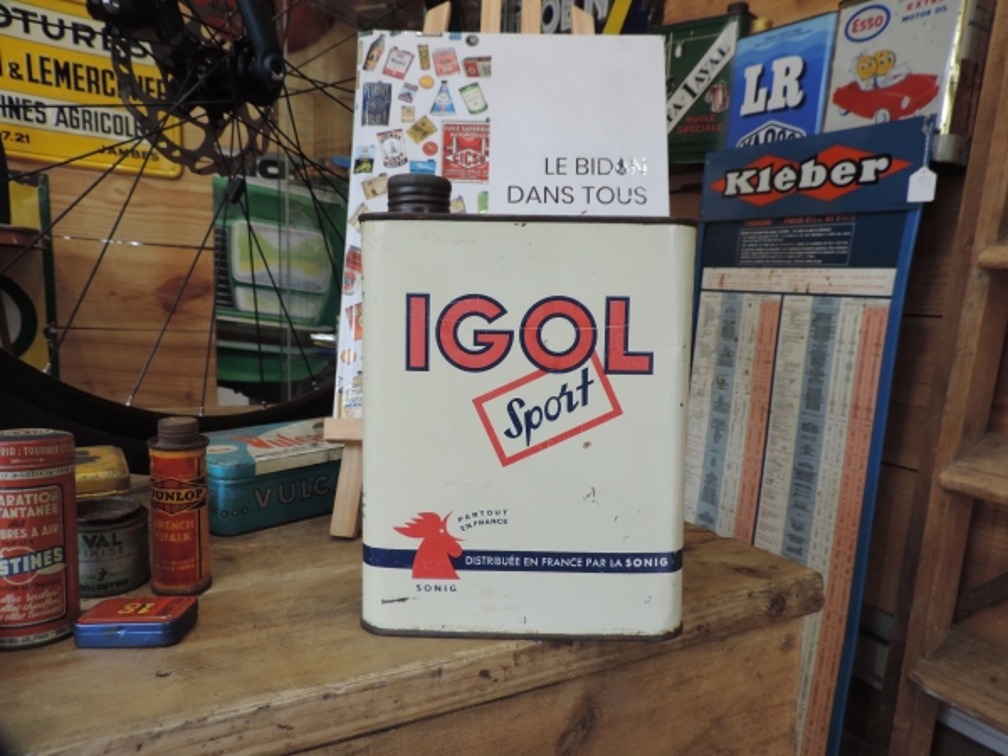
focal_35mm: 24
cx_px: 504
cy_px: 378
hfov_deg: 71.6
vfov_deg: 56.8
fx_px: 699
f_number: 3
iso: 250
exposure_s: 1/30
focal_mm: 4.3
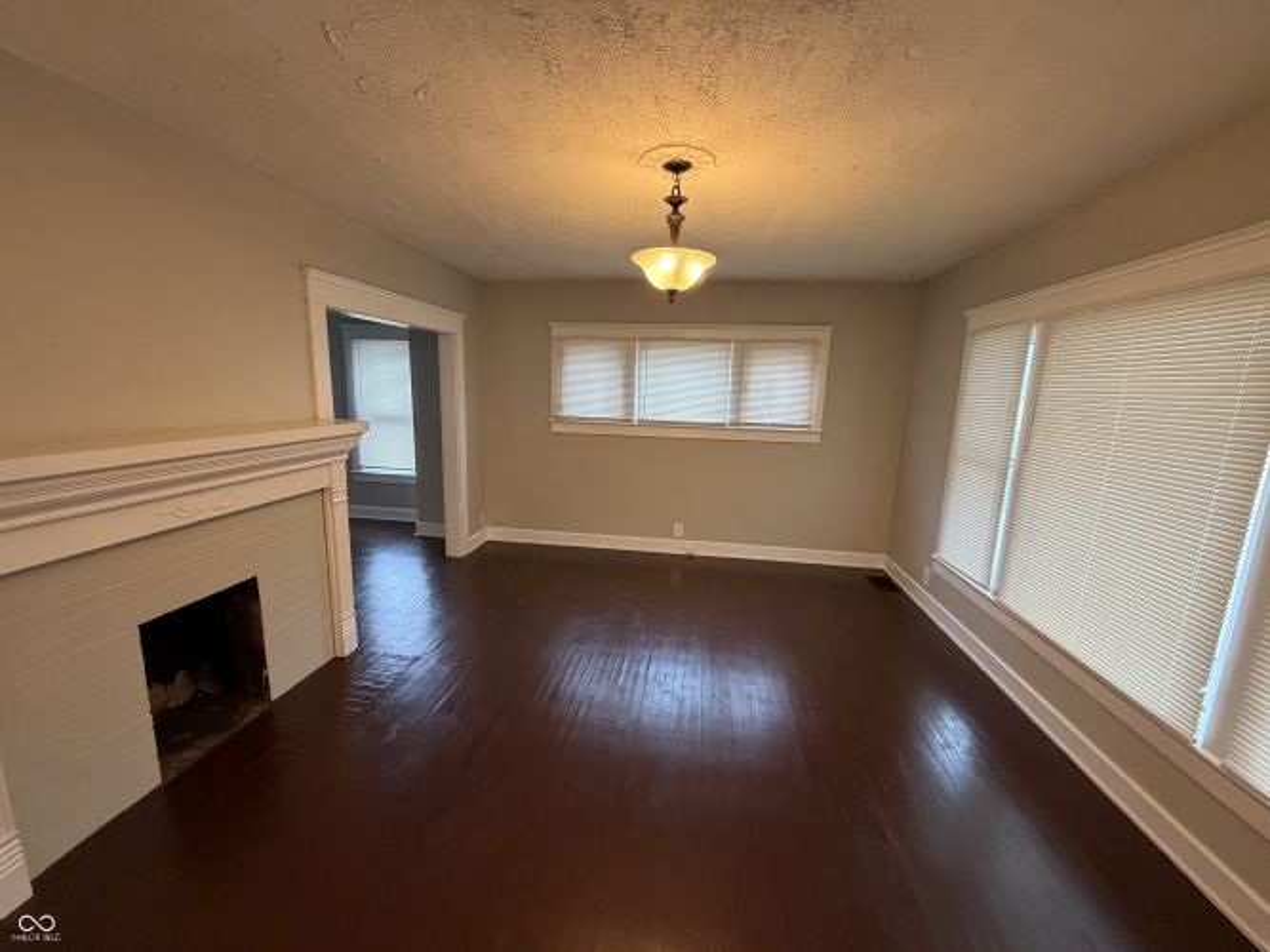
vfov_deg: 85.7
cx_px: 635
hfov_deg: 102.1
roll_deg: -1.9
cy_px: 476
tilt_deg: -10.2
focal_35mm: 14
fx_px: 514
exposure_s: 1/60
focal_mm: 2.22
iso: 500
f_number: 2.2
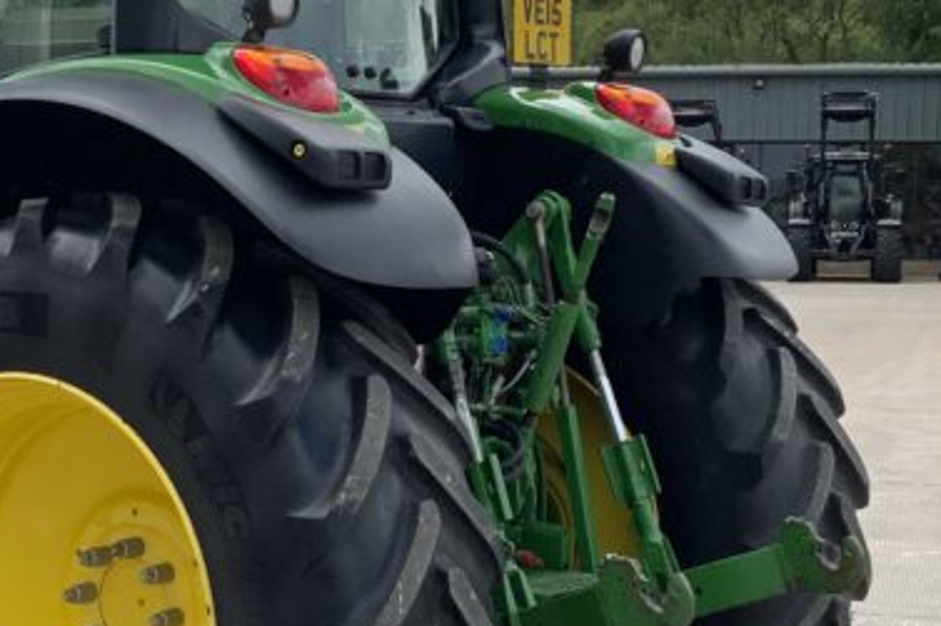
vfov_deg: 16.6
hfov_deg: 24.5
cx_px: 245
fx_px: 2142
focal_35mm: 82
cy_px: 359
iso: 16
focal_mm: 3
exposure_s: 1/1221
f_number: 1.8
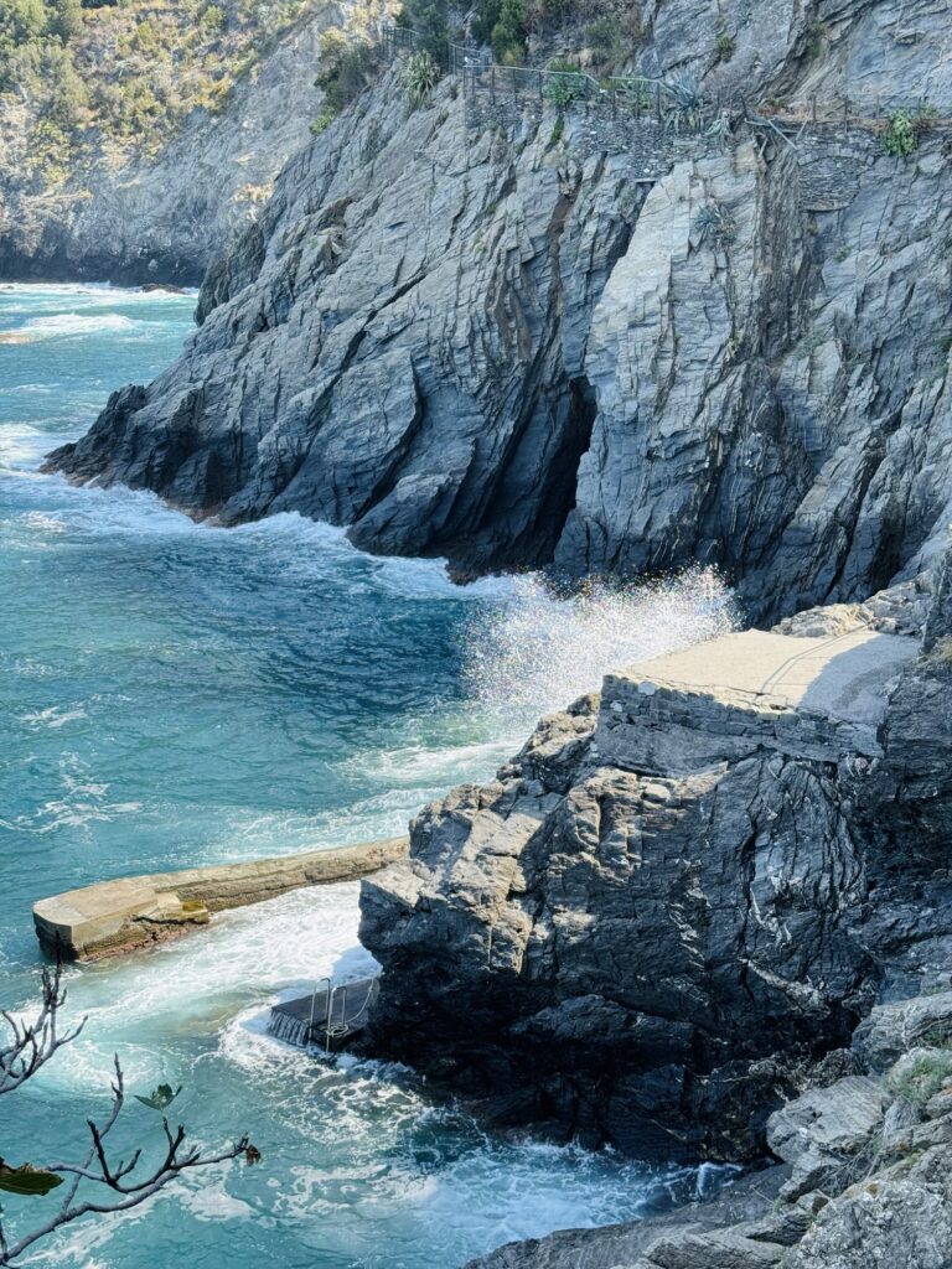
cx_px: 476
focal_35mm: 48
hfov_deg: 30.3
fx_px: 1760
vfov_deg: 39.7
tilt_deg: -14.2
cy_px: 634
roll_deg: +0.7
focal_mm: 6.76
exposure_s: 1/1152
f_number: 1.78
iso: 64
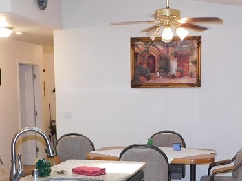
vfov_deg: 22.7
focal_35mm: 63
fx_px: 440
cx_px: 137
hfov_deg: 30.7
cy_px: 161
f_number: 3
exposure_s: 1/30
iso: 160
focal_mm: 4
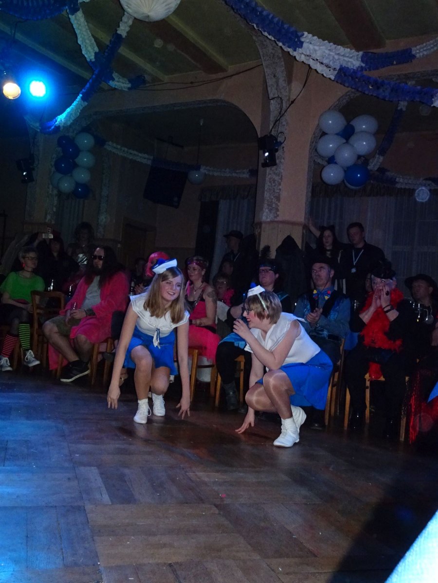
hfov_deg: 44.2
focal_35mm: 32
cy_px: 292
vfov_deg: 56.8
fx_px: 540
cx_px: 219
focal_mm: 5.43
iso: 800
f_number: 4
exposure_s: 1/320
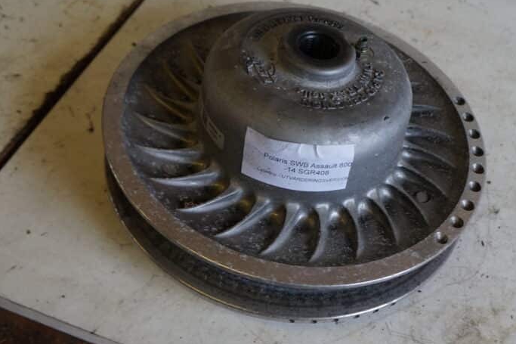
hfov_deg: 43.3
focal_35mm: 45
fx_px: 645
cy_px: 182
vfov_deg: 29.8
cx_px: 325
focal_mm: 20
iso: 400
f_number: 4
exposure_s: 1/60
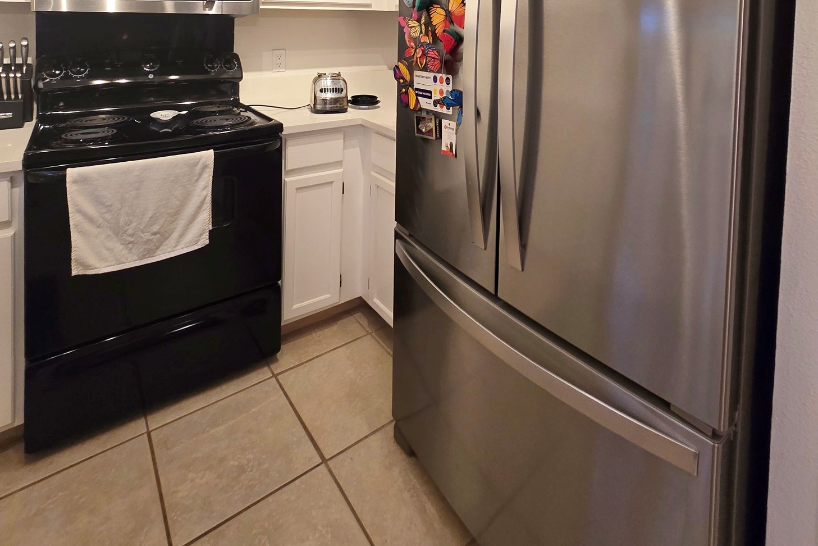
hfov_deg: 86.9
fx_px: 432
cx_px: 415
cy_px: 31
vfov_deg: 54.1
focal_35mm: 19
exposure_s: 1/60
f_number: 2.2
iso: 125
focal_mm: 2.2
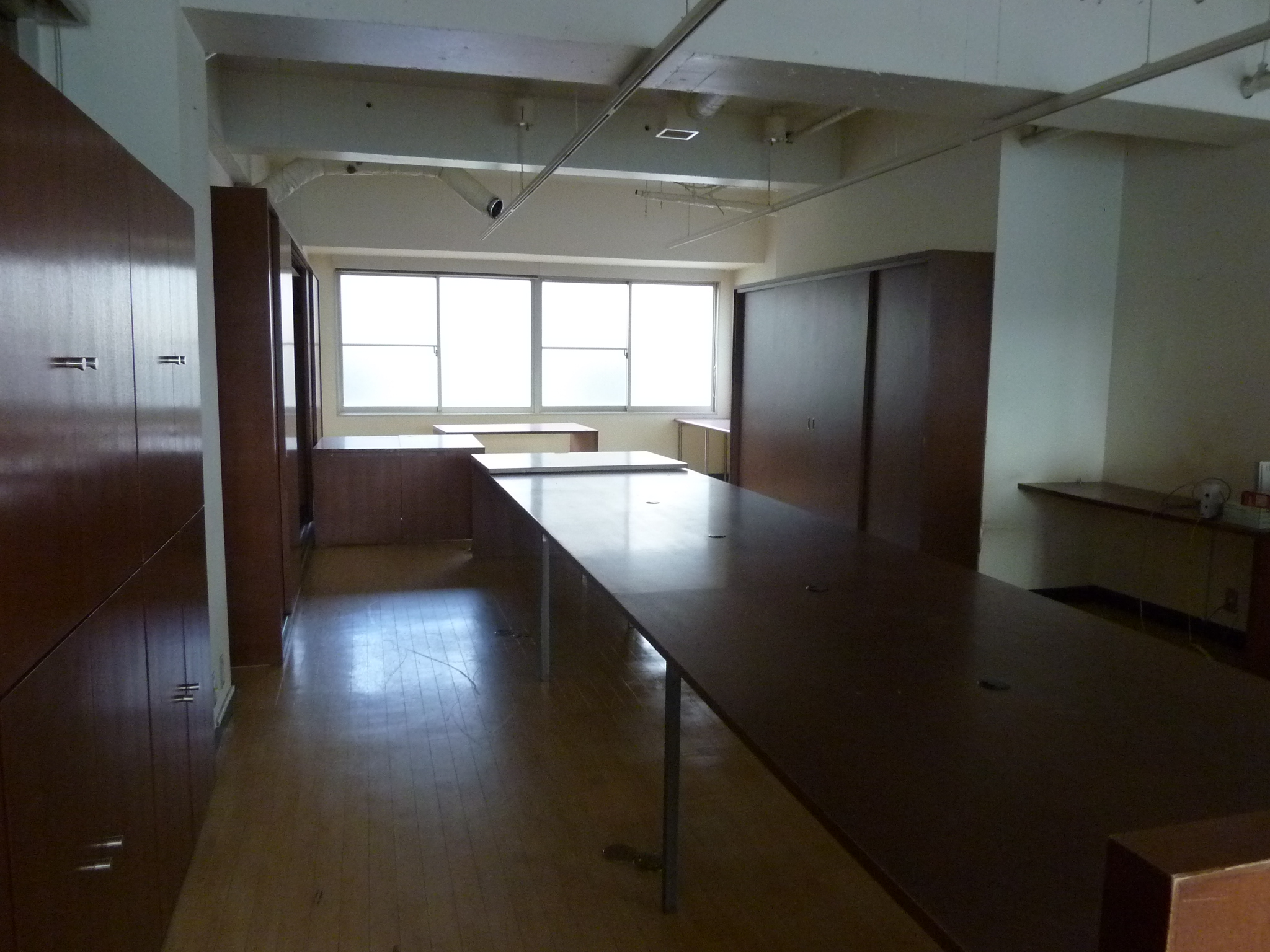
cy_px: 476
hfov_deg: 69.4
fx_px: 917
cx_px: 635
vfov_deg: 54.9
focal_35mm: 25
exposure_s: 1/25
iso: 400
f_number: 3.3
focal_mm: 4.1
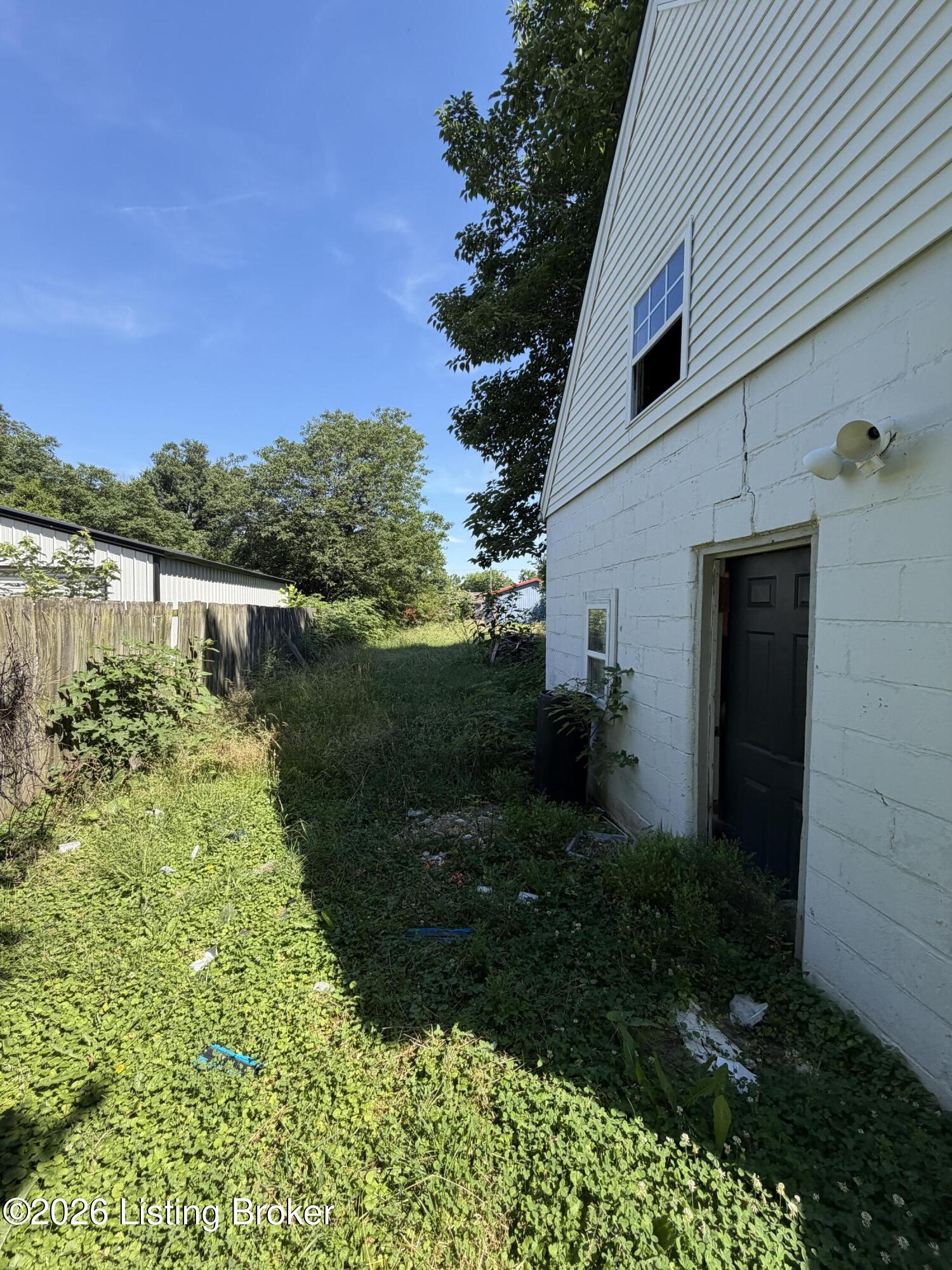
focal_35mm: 14
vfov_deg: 102.1
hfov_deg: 85.7
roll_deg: -0.9
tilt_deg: -3.3
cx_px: 476
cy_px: 635
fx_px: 513
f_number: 2.2
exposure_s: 1/590
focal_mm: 2.22
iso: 40
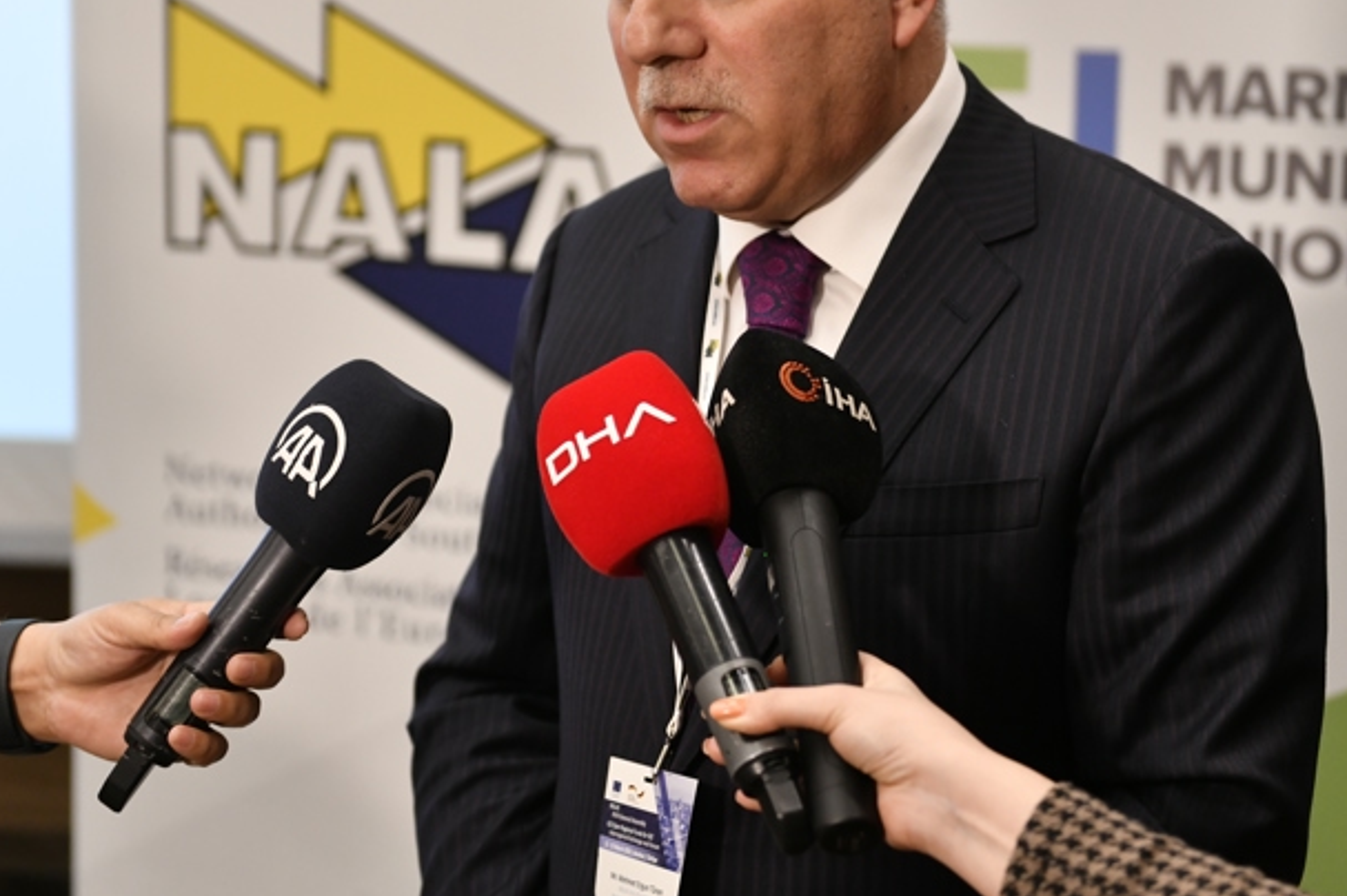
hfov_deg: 22.1
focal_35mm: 92
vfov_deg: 14.8
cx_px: 617
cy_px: 291
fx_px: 3440
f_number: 2.8
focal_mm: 62
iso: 1600
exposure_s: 1/100
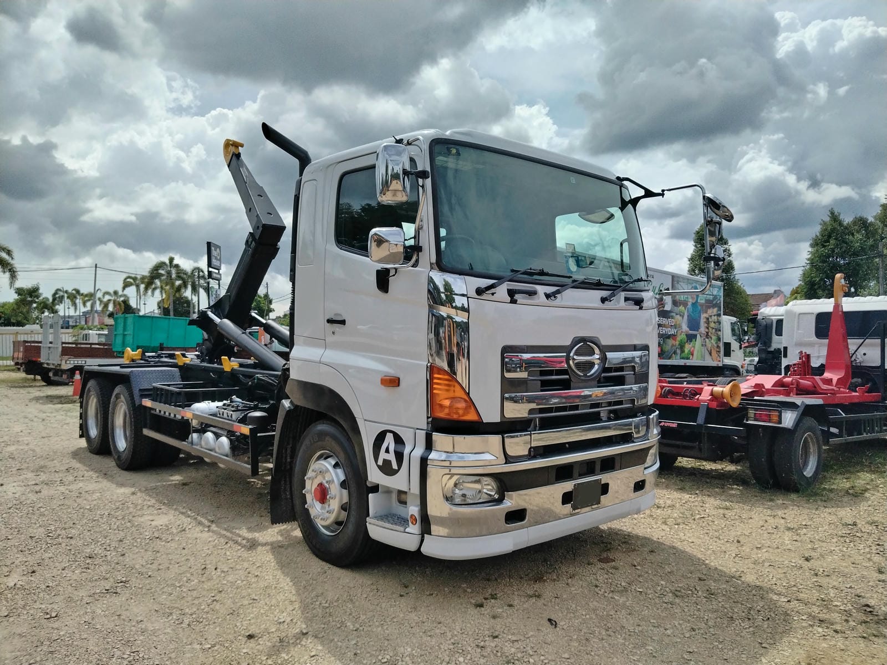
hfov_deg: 67.3
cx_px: 444
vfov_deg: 53.1
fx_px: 666
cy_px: 332
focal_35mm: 26
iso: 100
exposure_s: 1/2567
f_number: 1.8
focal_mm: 4.25
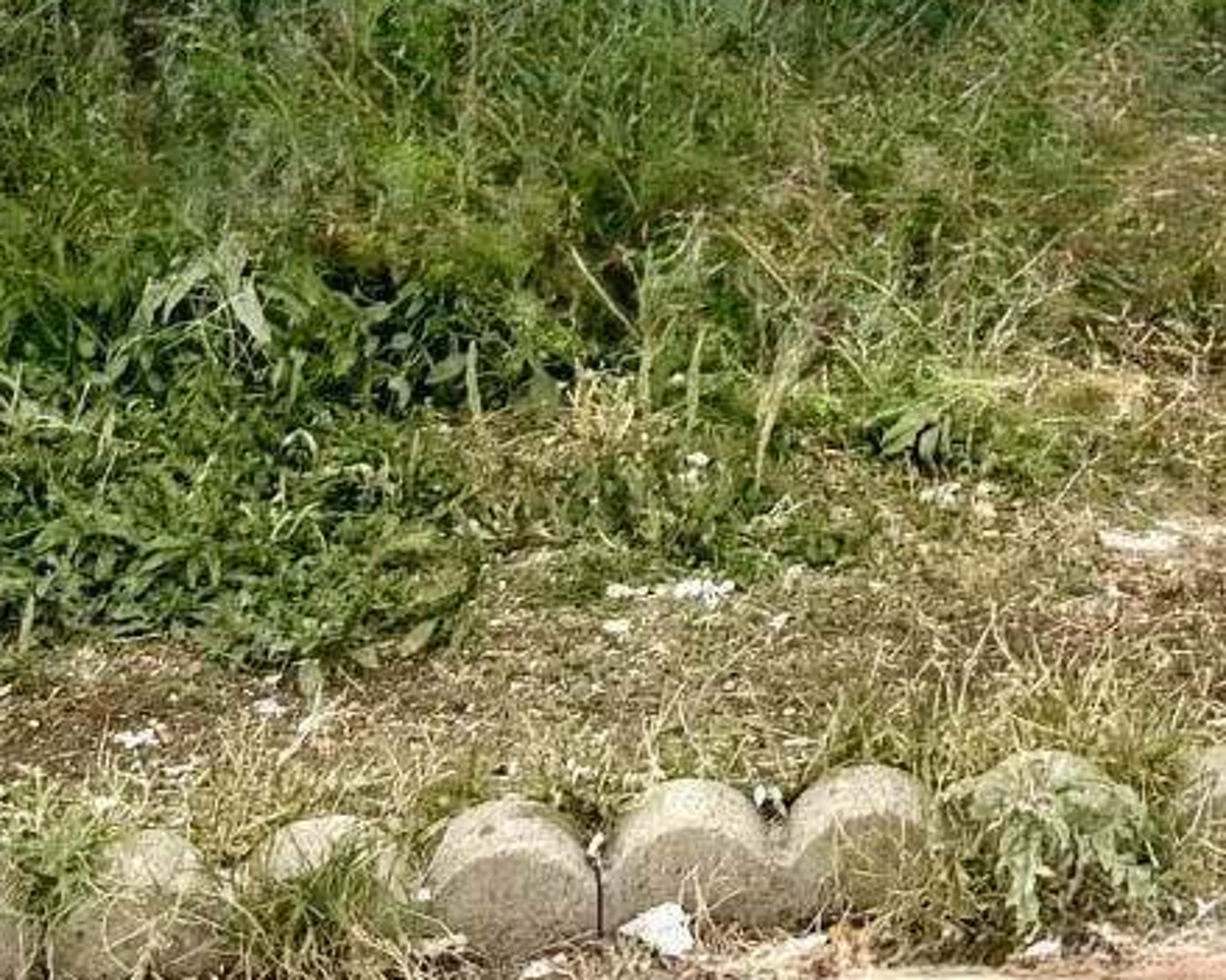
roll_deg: +0.9
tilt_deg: -1.6
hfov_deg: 11.9
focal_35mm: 160
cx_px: 1265
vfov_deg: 8.7
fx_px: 5804
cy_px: -1497
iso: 80
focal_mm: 6.76
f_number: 1.78
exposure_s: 1/1653
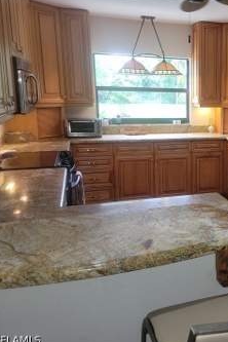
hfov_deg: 31.7
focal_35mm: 39
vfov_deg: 49.5
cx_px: 227
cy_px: 163
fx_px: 370
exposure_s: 1/60
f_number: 1.8
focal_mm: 5.4
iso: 125
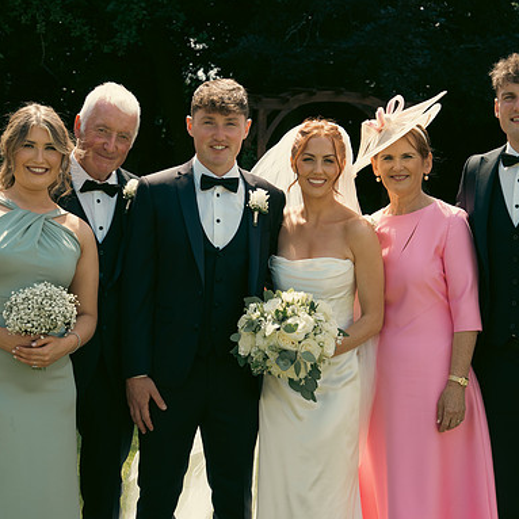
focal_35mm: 85
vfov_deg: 20.4
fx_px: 1442
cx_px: 305
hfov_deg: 20.4
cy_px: 261
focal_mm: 66
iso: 640
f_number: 7.1
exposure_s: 1/640
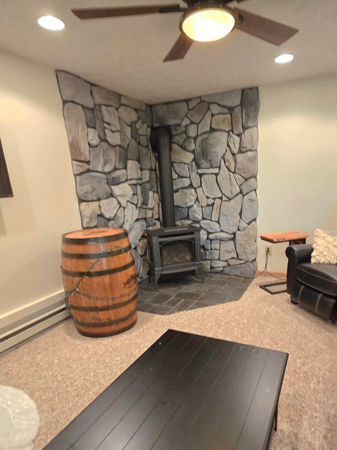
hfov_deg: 65.7
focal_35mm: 20
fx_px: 260
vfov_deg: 81.2
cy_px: 258
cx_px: 191
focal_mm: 2.2
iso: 500
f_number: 2.2
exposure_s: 1/60.2
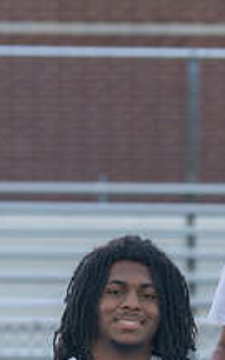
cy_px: 322
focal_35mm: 305
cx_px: 277
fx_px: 2992
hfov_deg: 4.3
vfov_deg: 6.9
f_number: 2.8
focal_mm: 89
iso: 640
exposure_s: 1/400
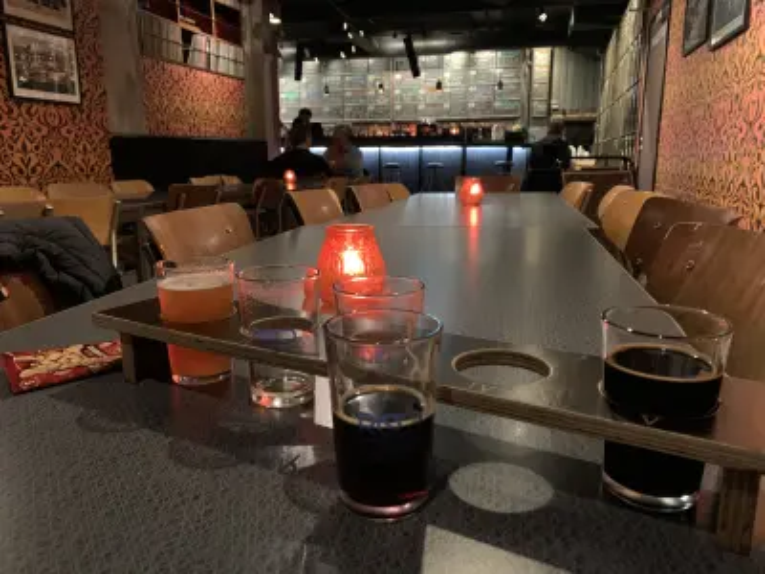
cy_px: 287
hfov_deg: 67.3
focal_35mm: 26
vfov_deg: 53.1
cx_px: 382
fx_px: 575
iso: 640
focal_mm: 4.25
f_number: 1.8
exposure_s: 1/17
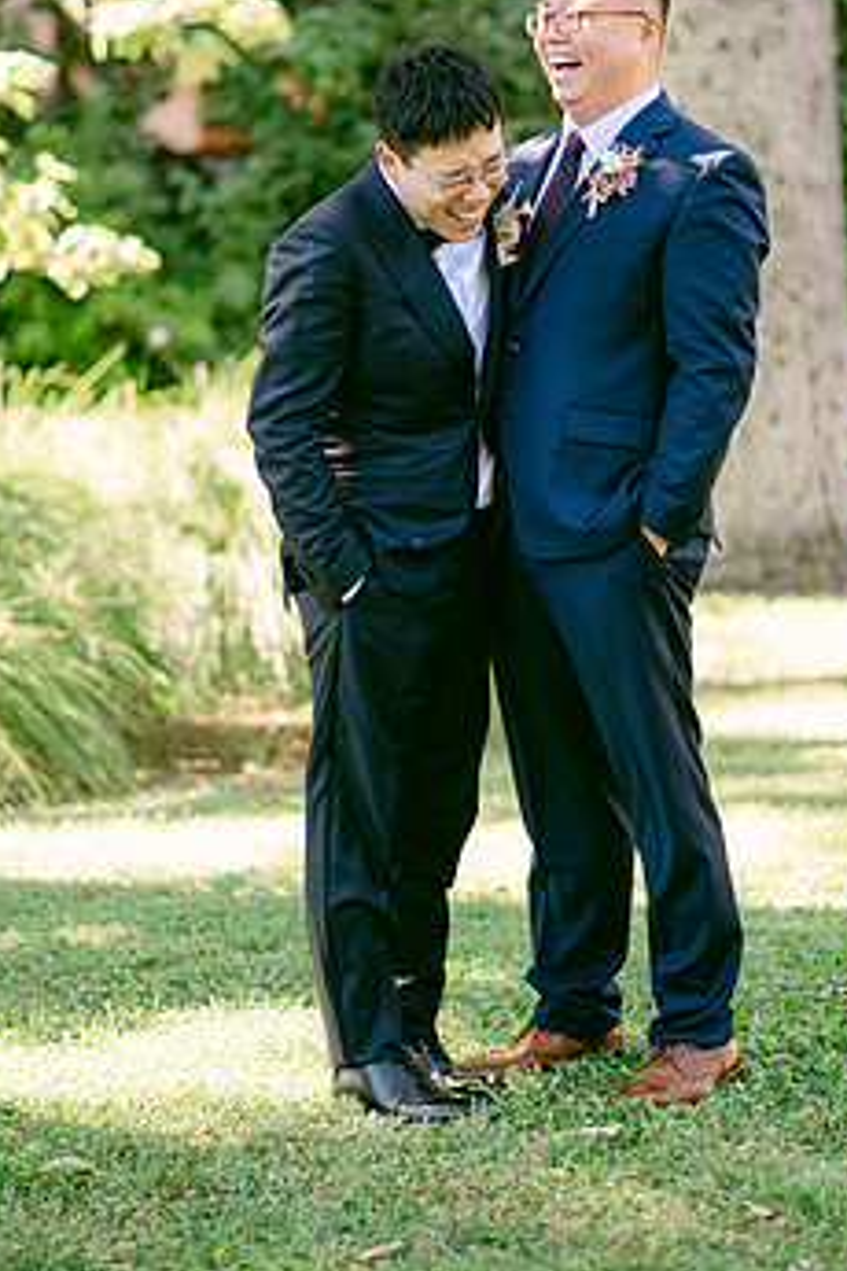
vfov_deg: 18.4
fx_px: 3917
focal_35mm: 111
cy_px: 483
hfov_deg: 12.3
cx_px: 453
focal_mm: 85
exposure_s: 1/320
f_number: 1.8
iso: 80
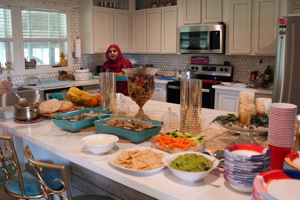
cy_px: 100
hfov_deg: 55.1
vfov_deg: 38.3
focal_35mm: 34
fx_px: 287
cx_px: 150
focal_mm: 23
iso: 1600
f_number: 4
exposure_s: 1/160
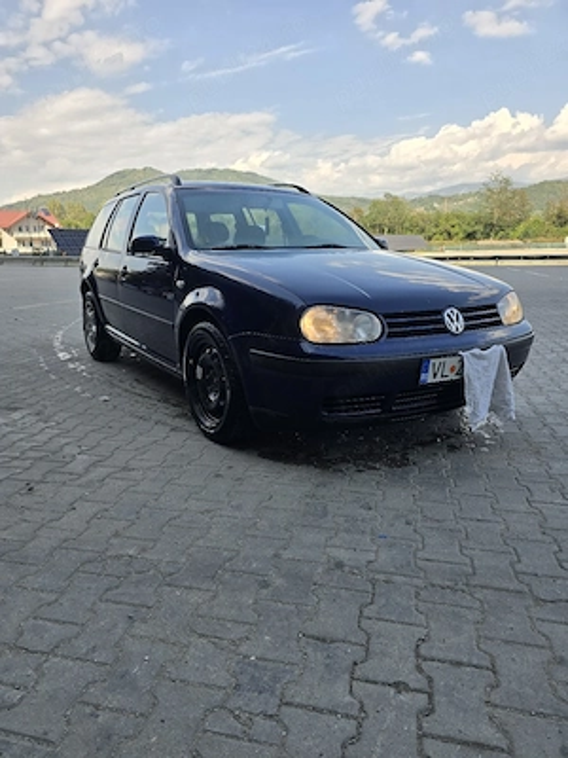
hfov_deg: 58.9
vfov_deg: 73.9
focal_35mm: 23
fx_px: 503
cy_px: 379
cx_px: 284
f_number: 1.7
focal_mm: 6.3
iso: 12
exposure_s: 1/333
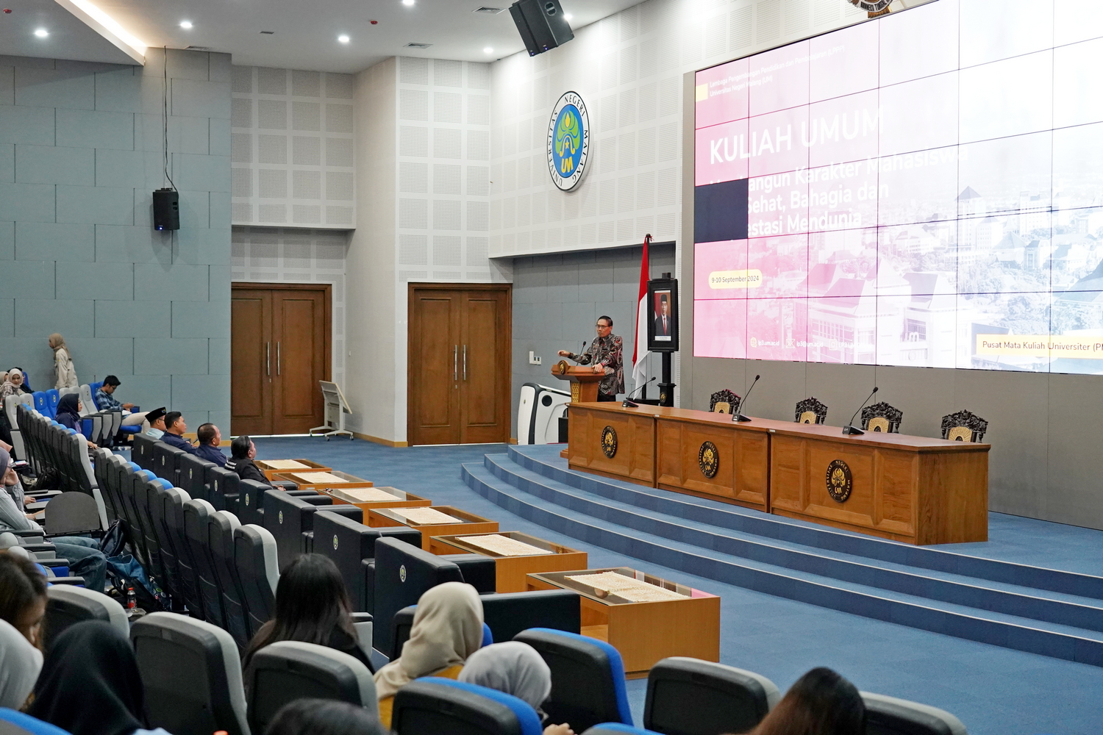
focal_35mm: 48
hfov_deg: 41.1
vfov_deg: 28.1
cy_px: 368
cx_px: 552
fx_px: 1471
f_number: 4
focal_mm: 48
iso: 5000
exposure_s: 1/100
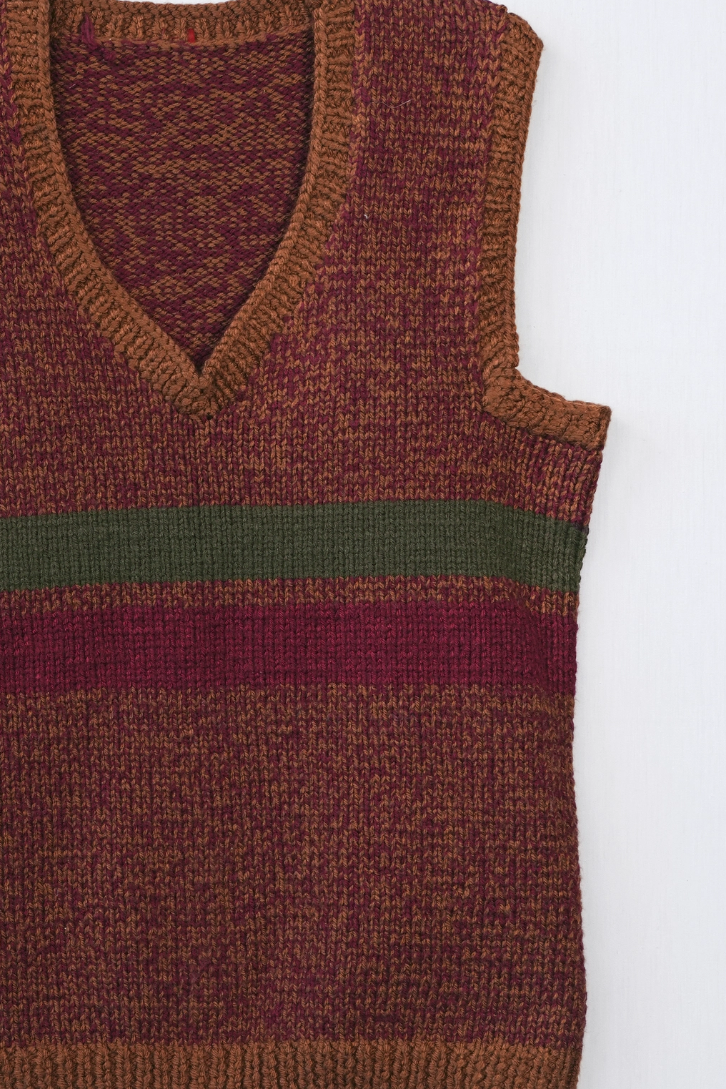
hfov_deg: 11.2
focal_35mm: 122
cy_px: 676
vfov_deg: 16.8
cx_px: 187
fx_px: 3687
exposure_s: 1/50
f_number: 7.1
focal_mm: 43
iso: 320
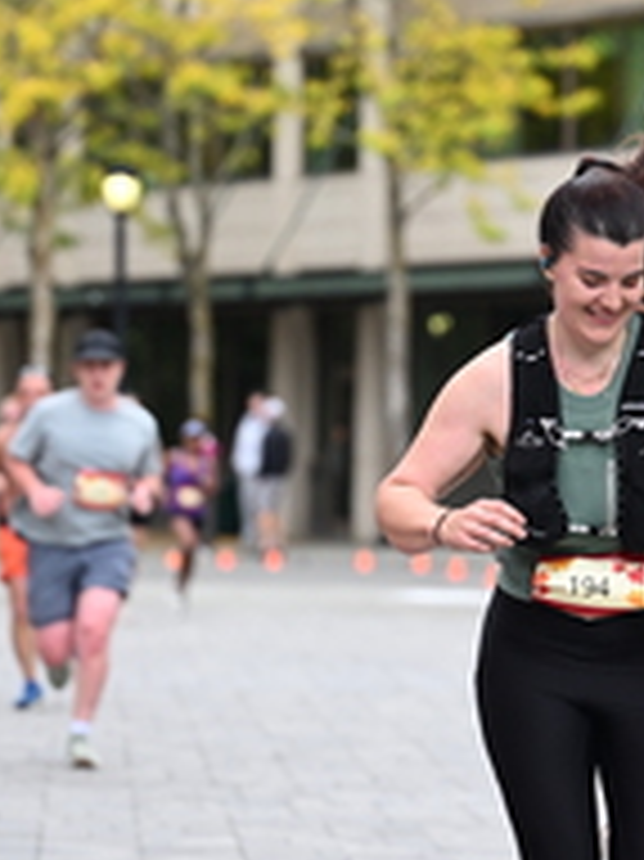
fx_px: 6332
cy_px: 360
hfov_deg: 5.8
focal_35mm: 255
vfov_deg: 7.8
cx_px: 547
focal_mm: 92
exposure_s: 1/2000
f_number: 2.8
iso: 640
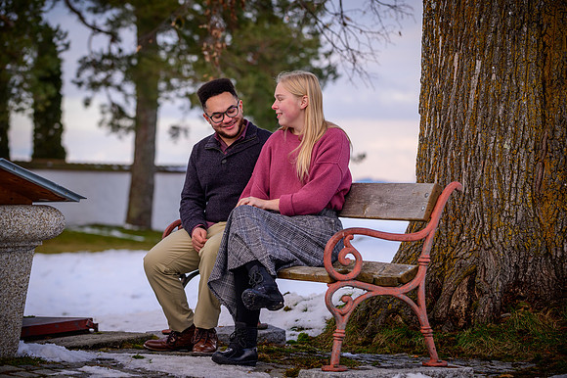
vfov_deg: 13.0
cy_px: 189
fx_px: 1653
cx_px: 284
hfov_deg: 19.5
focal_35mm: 105
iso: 250
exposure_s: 1/320
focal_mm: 105
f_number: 4
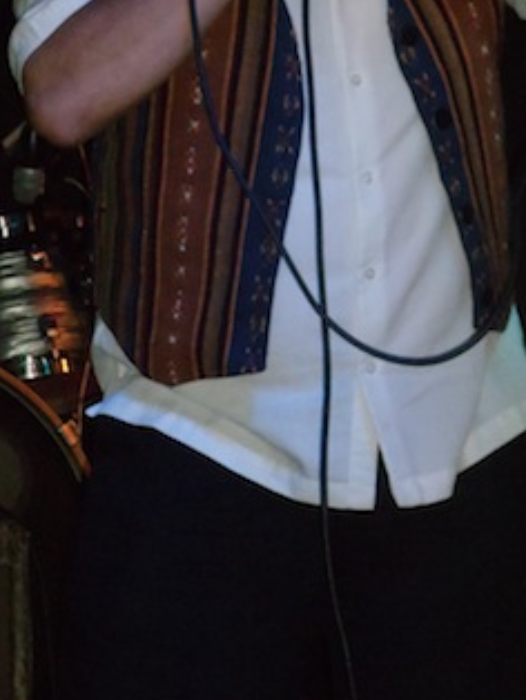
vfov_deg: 6.8
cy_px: 115
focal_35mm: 292
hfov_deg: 5.1
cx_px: 276
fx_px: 5908
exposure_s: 1/60
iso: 800
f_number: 5.1
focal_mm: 23.45
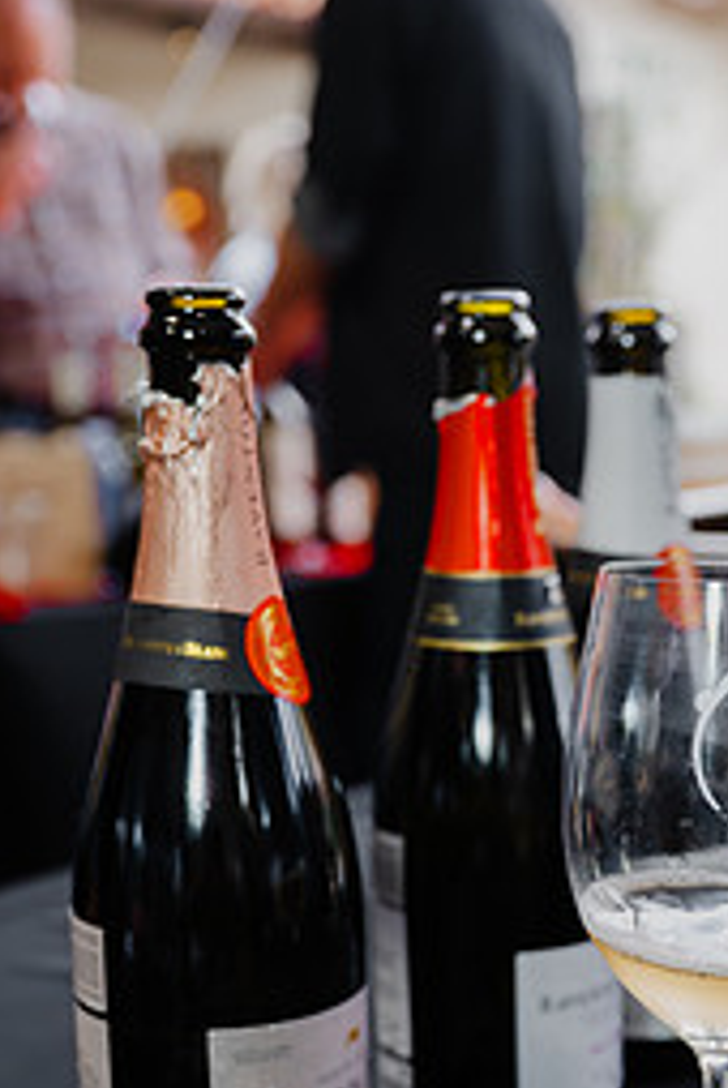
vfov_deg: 28.5
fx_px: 2087
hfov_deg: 19.6
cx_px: 570
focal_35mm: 69
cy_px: 887
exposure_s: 1/60
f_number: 4
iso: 640
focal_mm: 39
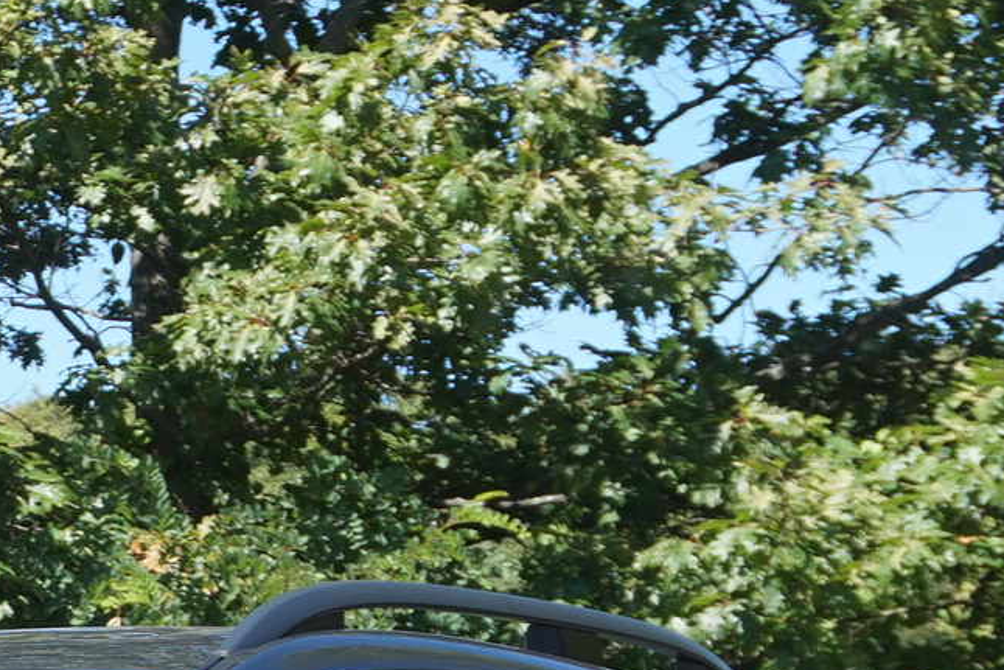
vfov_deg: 7.3
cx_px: -476
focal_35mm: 184
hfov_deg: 10.8
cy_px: 1214
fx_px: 5136
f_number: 6.3
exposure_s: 1/200
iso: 100
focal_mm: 29
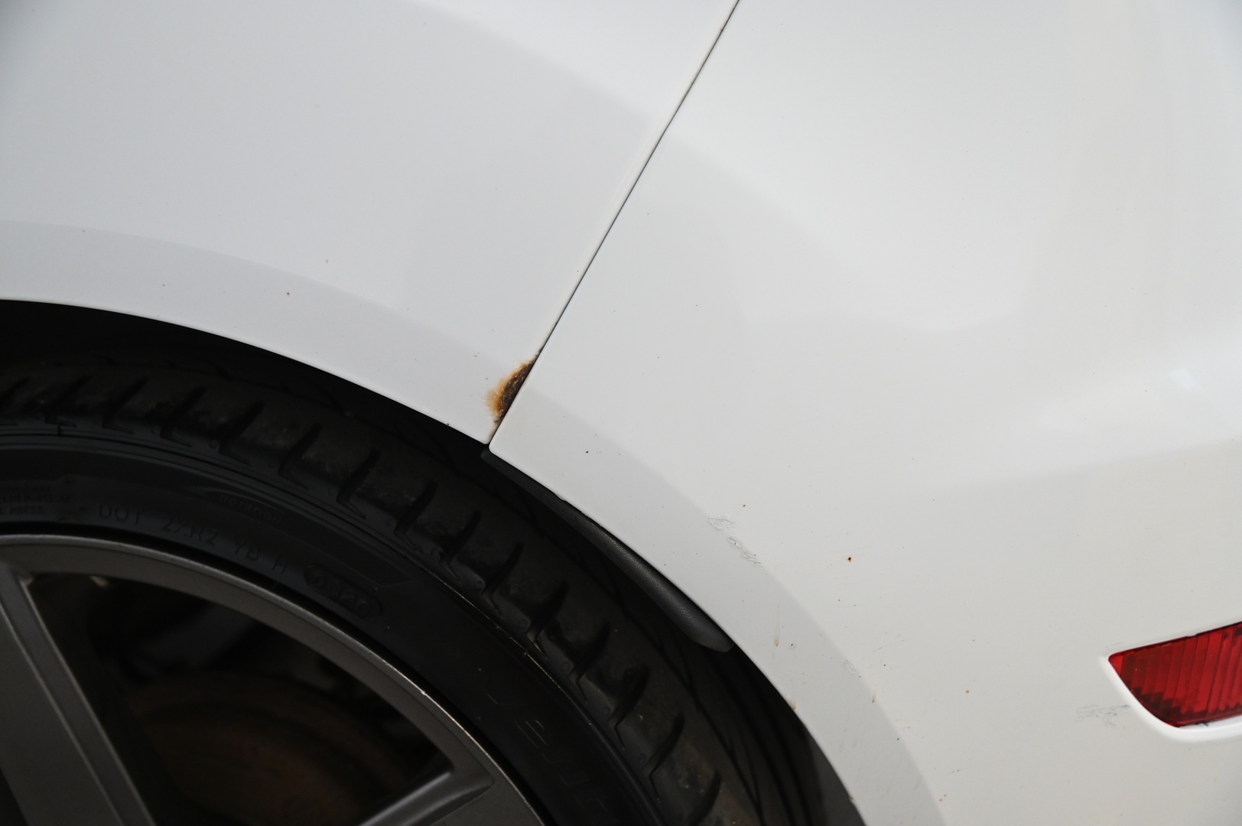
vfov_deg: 35.0
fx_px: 1310
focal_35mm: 38
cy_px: 413
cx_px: 621
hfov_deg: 50.7
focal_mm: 38
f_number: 4
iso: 2000
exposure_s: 1/100
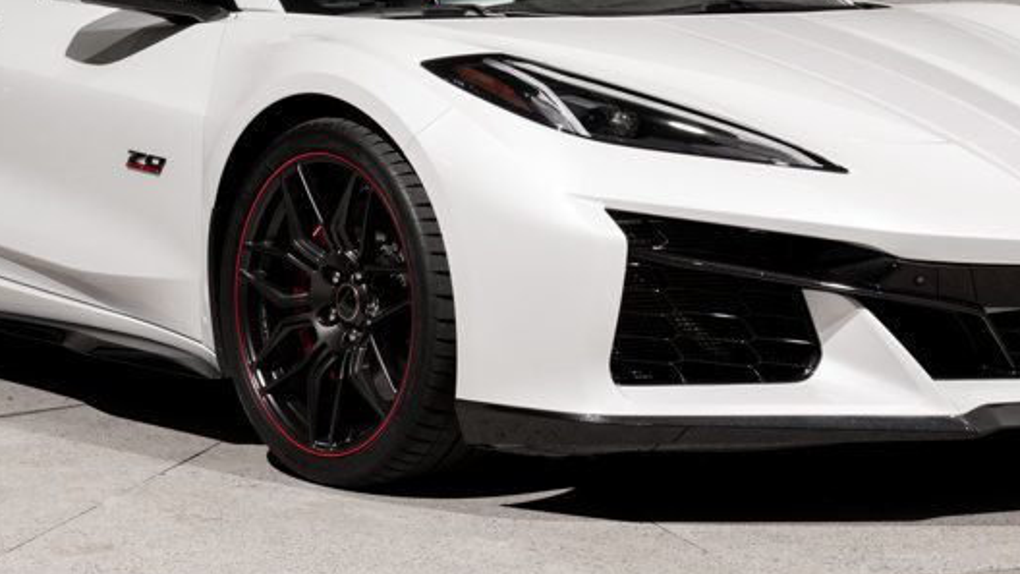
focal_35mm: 122
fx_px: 3300
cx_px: 390
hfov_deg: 17.6
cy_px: 49
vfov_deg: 9.9
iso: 160
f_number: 10
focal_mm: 58
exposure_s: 1/50
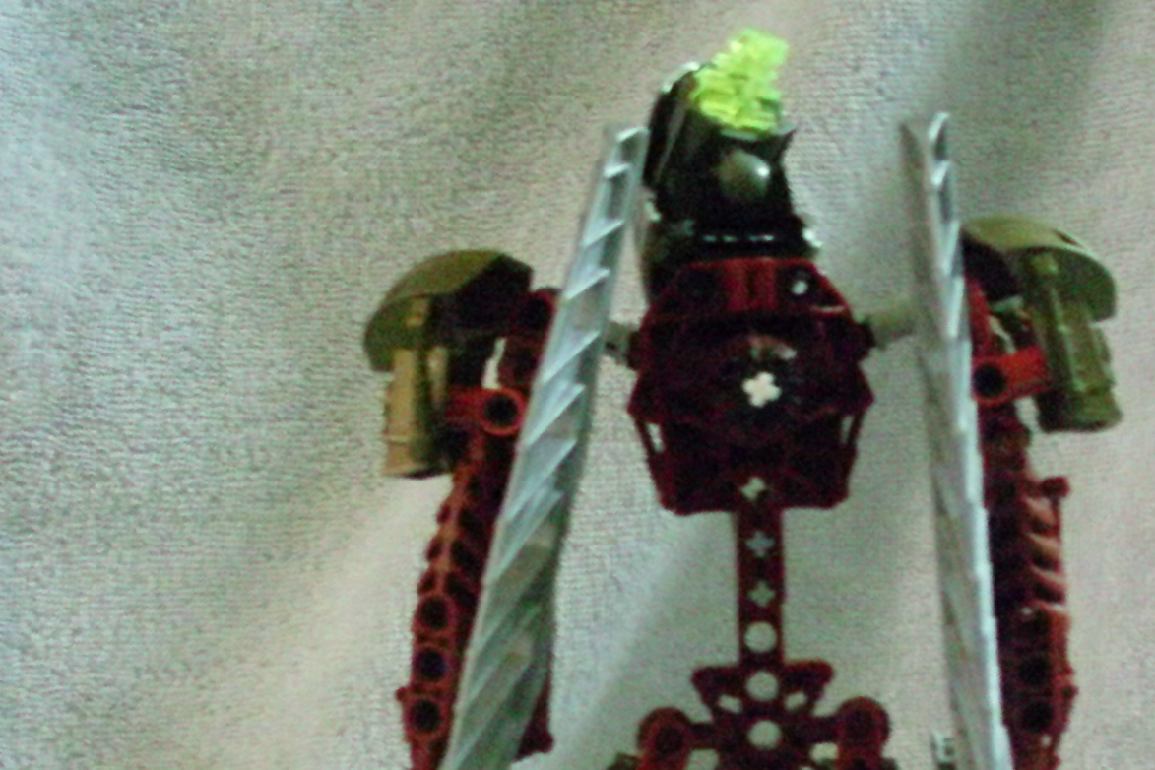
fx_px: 2214
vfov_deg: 19.4
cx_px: 726
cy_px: 704
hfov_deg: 29.1
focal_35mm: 69
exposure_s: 1/15
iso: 1600
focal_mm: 6.3
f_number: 3.1
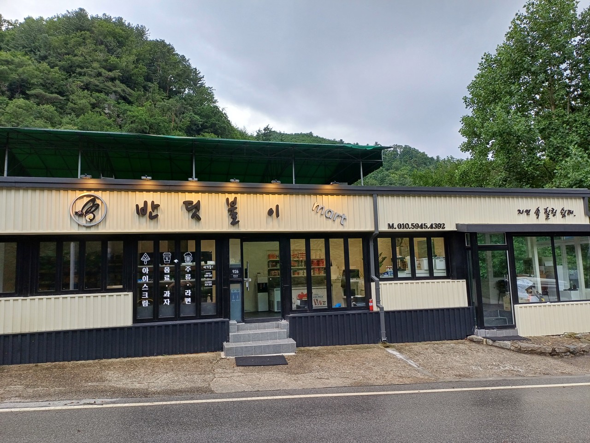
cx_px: 295
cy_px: 222
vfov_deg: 54.9
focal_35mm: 25
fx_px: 426
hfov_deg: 69.4
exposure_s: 1/254
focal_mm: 4.65
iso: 50
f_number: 1.8
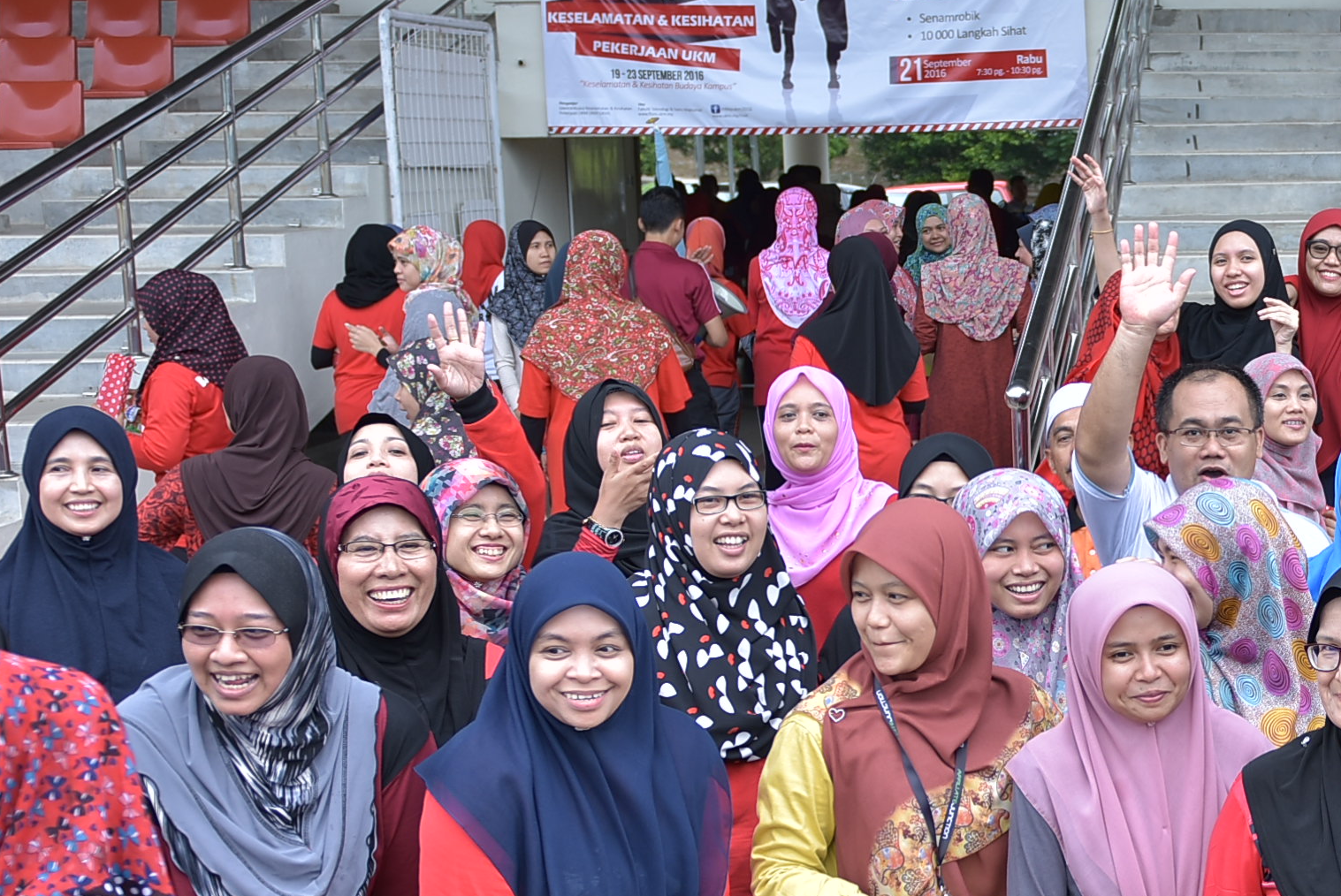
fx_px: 2647
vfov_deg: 19.1
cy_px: 634
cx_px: 1319
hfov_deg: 27.0
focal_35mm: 71
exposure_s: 1/200
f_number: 2.8
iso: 100
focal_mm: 24
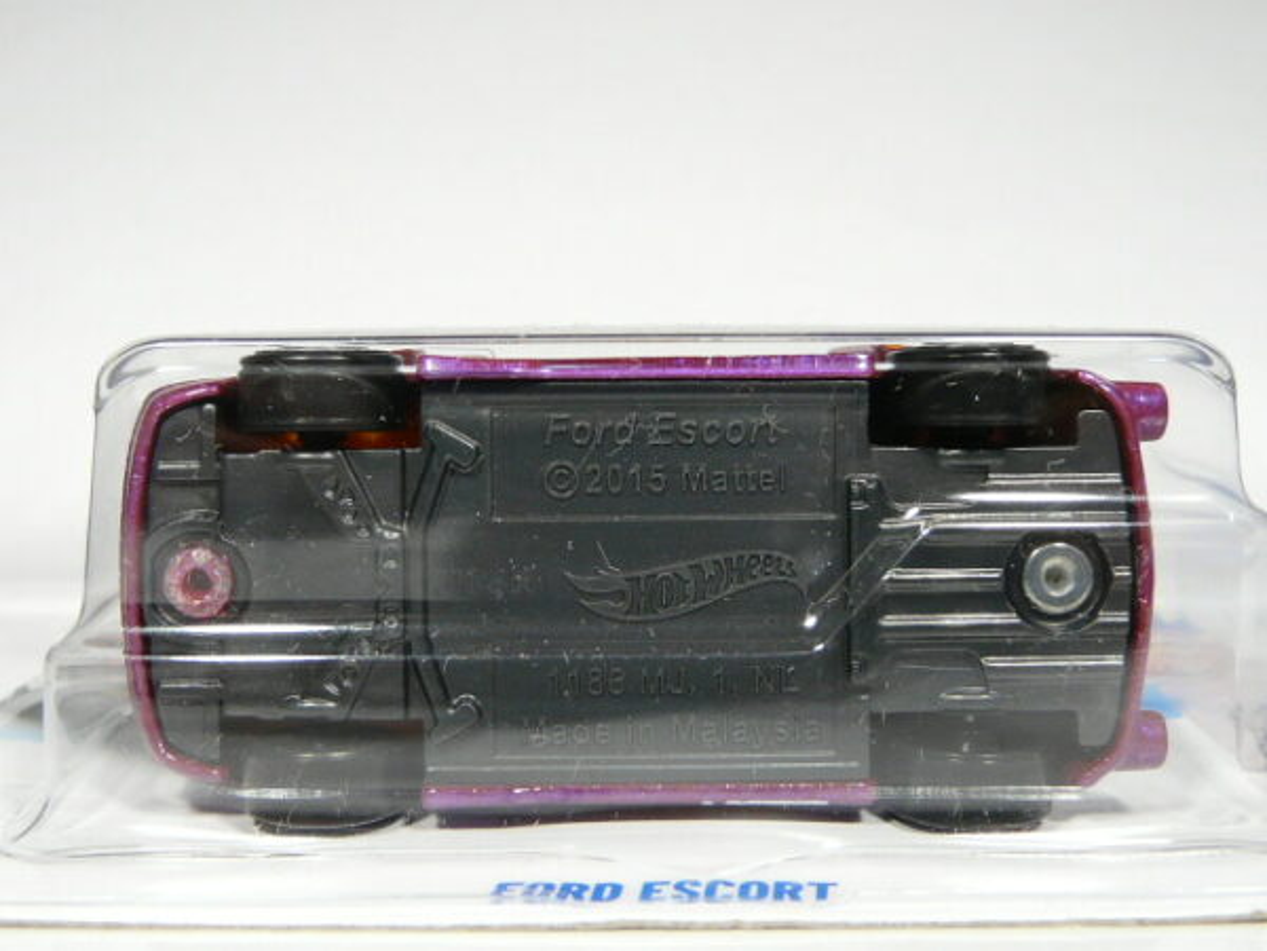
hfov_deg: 42.1
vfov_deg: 32.2
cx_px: 634
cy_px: 476
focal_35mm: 45
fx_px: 1647
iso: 100
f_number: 2.8
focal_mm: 4.6
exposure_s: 1/40
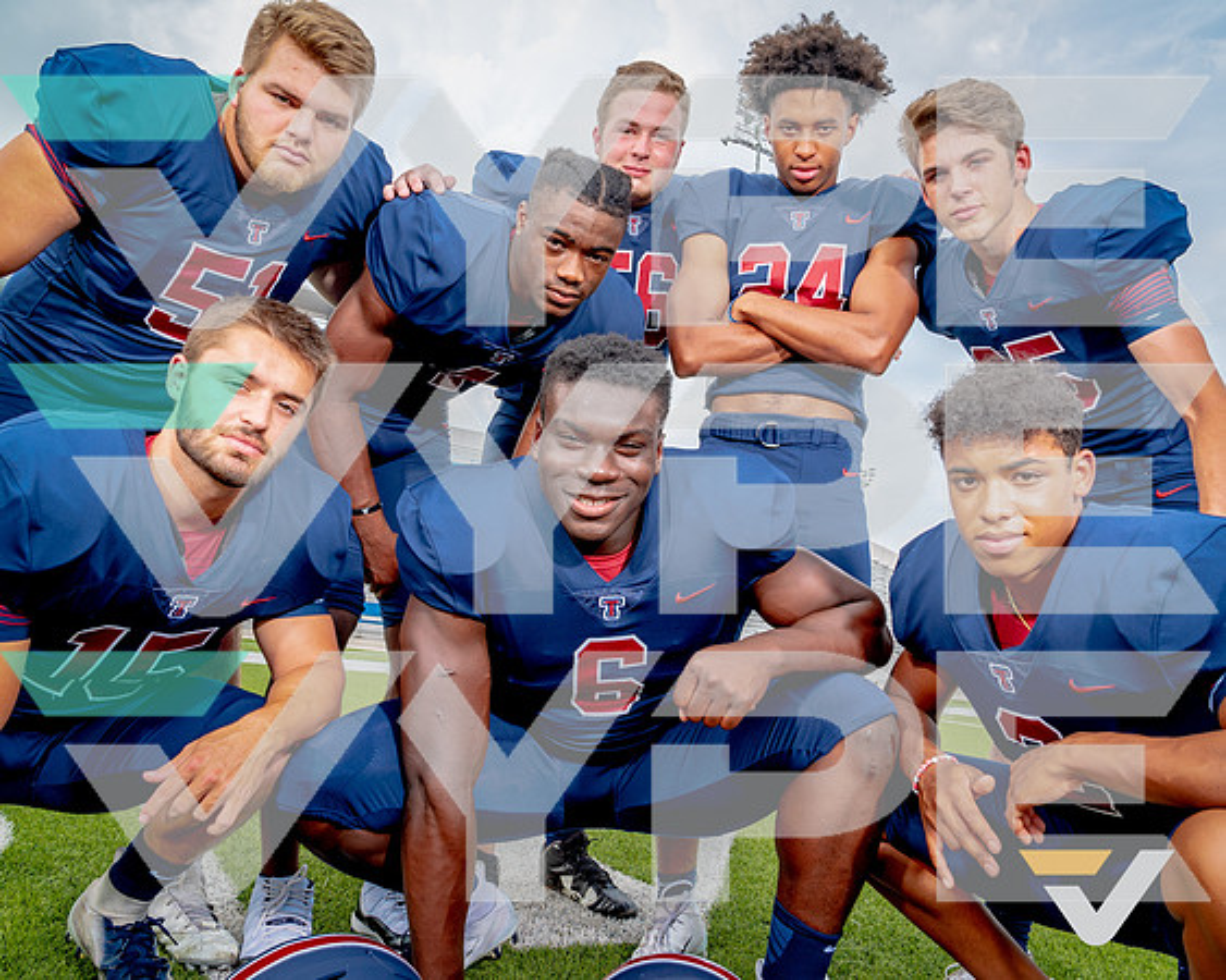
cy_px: 490
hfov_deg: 64.1
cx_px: 613
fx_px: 979
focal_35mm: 27
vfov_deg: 53.2
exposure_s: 1/125
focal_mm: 24
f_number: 8
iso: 100
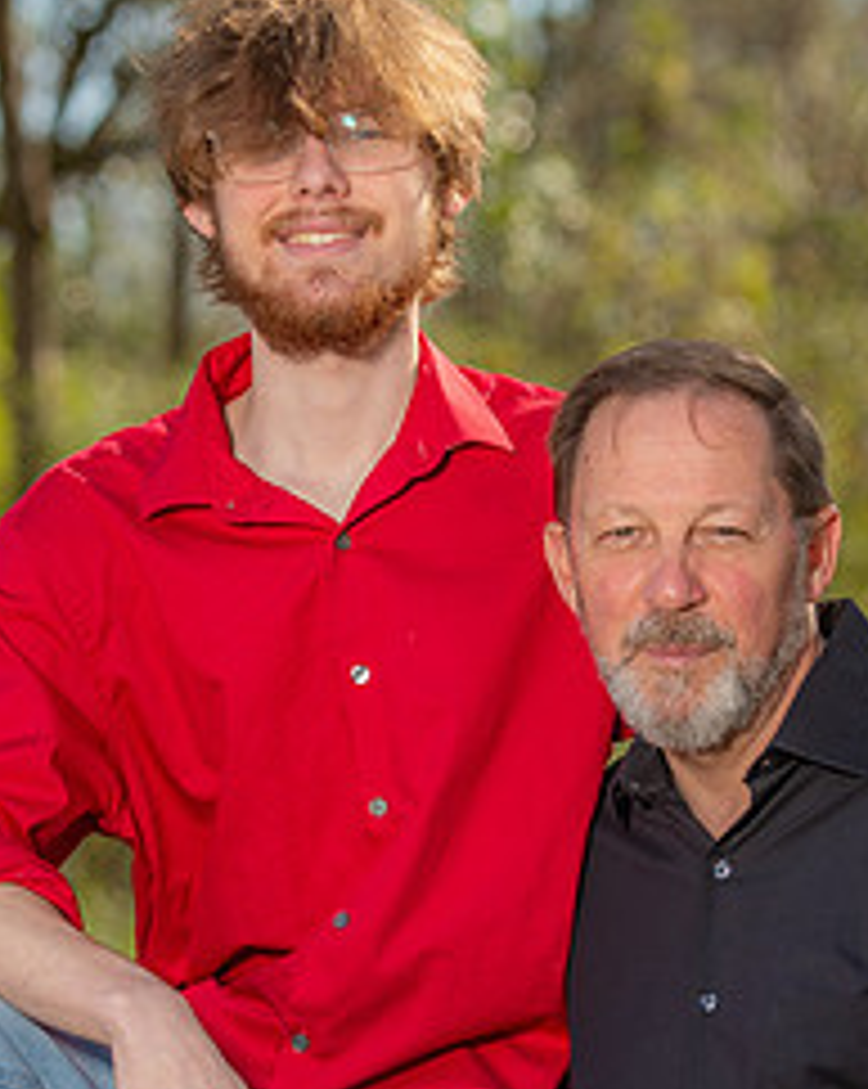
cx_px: 463
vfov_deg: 9.0
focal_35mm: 214
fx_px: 6885
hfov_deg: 7.2
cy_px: 626
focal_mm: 95
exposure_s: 1/250
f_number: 4
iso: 50
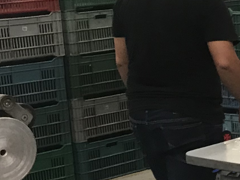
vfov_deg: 11.2
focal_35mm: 133
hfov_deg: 12.8
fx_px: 922
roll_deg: +2.0
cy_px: 89
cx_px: 495
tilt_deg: -9.4
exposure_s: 1/30
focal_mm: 3.99
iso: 32
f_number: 1.8
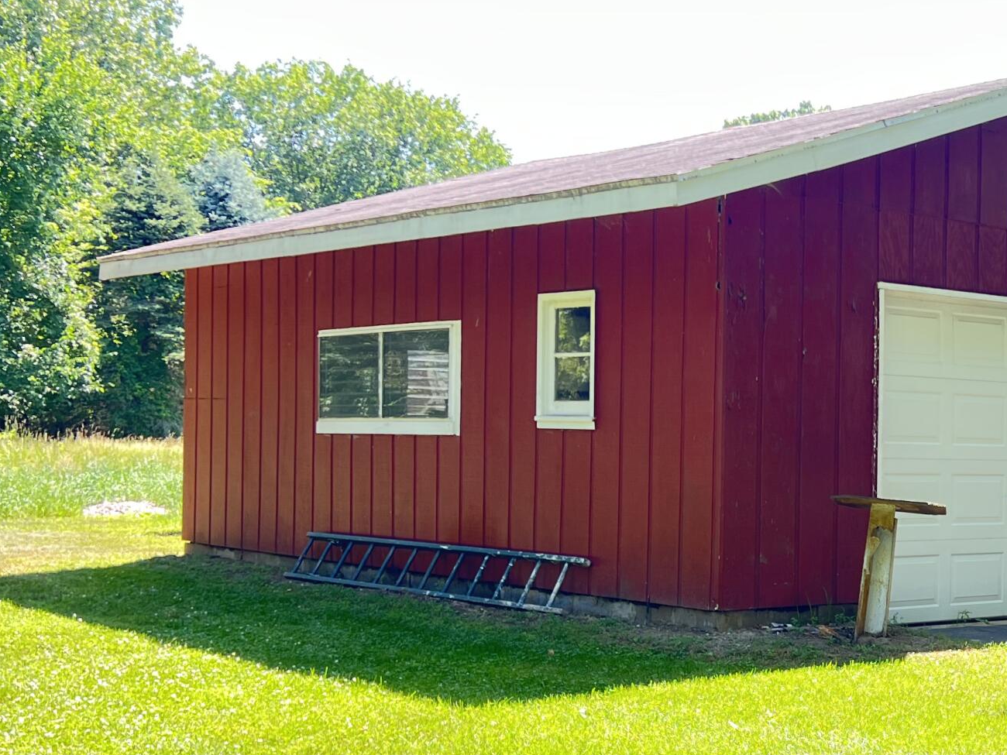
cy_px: 496
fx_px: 1745
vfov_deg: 24.3
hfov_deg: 30.9
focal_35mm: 60
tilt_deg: -2.3
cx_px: 886
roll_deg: -1.1
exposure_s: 1/171
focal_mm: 5.7
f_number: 1.5
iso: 50
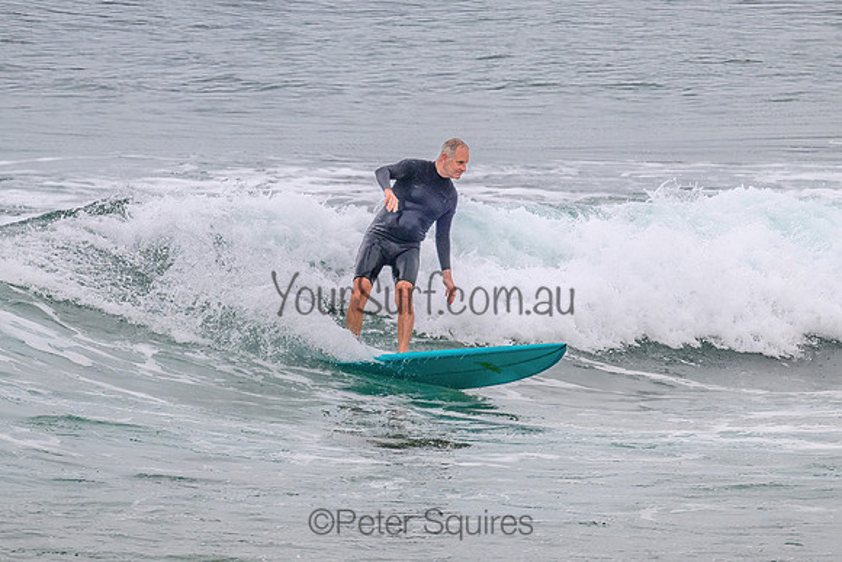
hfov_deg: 1.9
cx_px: 430
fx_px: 25680
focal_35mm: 1098
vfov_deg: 1.3
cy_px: 211
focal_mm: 800
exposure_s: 1/2000
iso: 900
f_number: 11
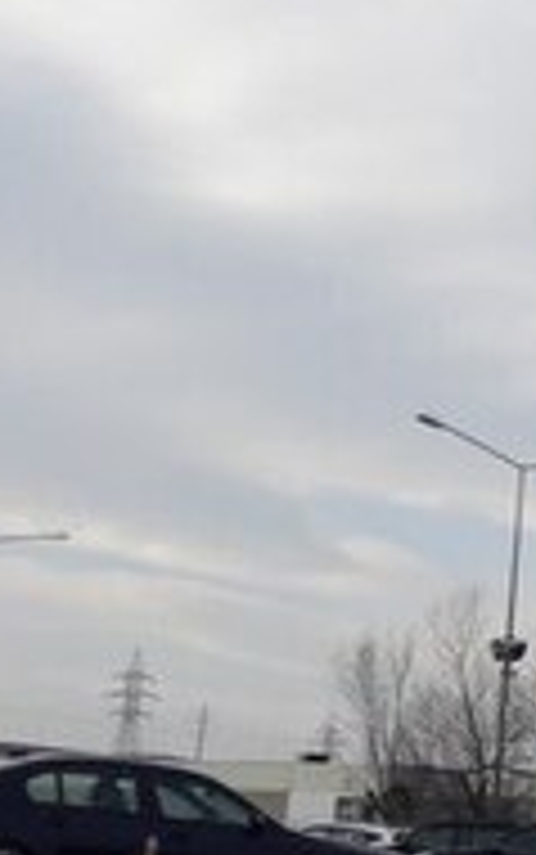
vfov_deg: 20.0
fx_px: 2404
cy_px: 650
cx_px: 1297
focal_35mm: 103
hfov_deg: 10.8
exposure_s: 1/1062
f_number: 1.9
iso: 40
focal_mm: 3.7
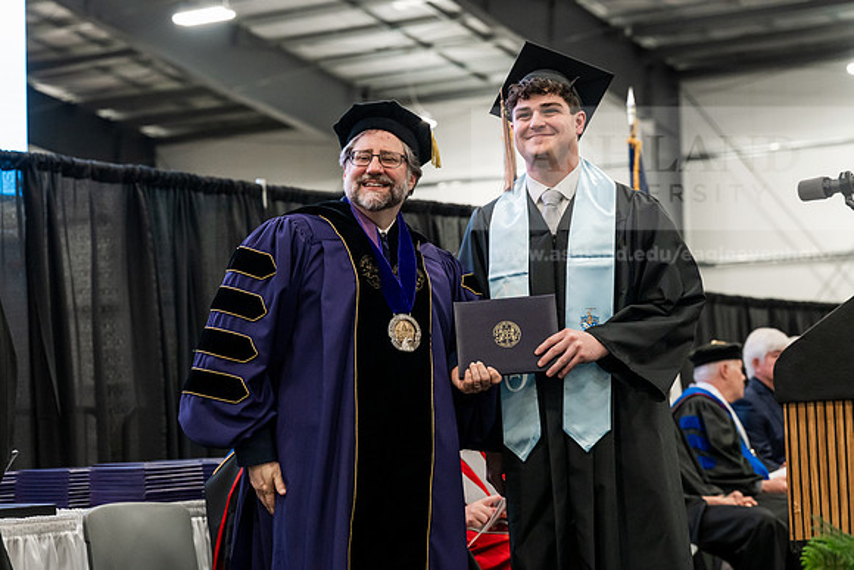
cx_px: 427
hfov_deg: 23.9
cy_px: 285
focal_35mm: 85
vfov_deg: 16.1
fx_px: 2017
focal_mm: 85
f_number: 4.5
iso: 4000
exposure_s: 1/200
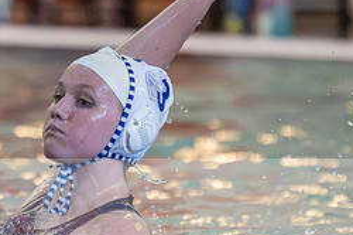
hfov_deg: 2.3
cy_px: 87
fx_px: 8745
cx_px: 81
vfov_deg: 1.5
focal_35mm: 893
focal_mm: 280
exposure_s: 1/1000
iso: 18000
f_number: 4
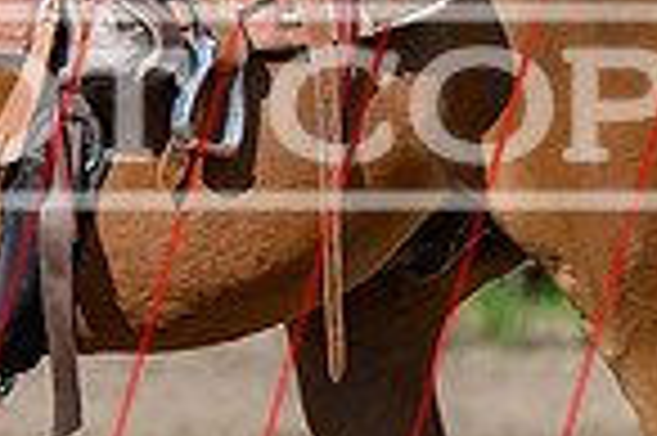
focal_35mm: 764
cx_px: 84
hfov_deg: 2.7
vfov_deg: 1.8
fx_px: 13927
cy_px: -2
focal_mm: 160
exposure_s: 1/2500
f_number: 2.8
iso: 160
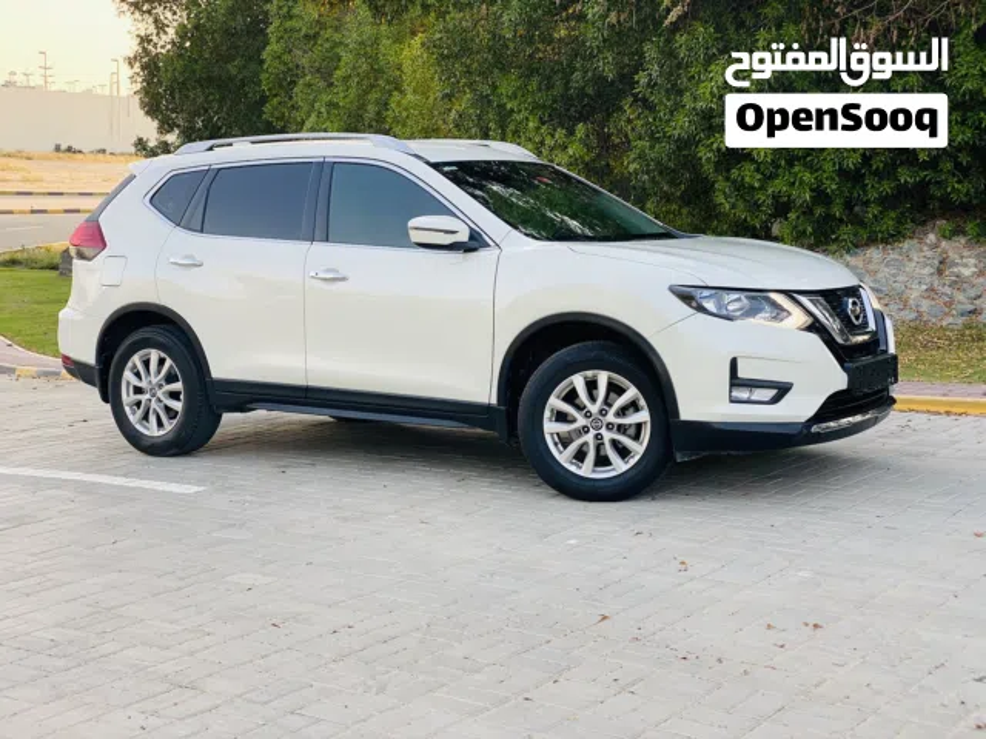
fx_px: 1481
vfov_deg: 28.0
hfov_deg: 36.8
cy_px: 370
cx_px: 493
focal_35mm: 52
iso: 20
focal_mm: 6
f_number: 2
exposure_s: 1/145
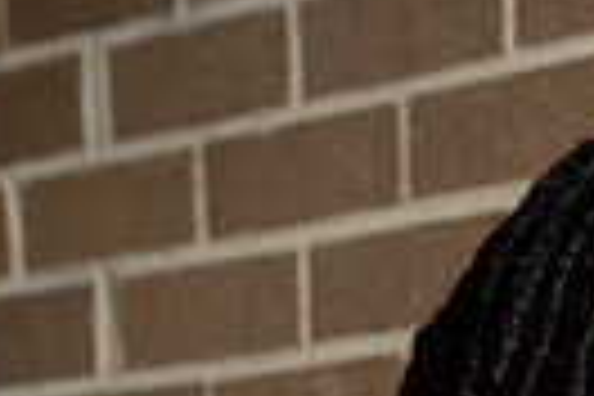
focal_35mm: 238
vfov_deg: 5.6
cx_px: 612
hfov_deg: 8.6
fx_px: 3927
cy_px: 976
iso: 200
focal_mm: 70
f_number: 5.6
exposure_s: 1/250
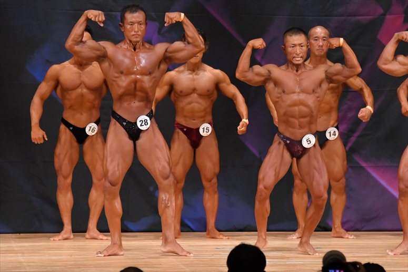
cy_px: 136
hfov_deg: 7.2
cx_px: 204
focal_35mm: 285
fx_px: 3228
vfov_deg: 4.8
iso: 5600
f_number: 5.6
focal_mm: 190
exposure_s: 1/400
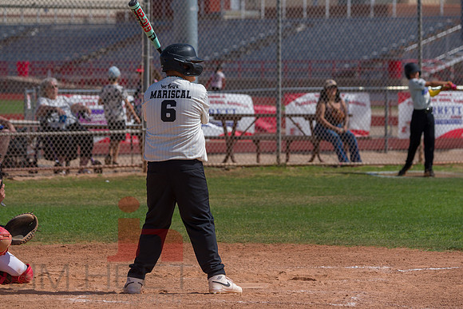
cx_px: 234
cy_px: 154
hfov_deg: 9.0
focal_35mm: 228
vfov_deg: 6.0
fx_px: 2927
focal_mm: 220
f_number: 8
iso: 500
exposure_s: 1/2000
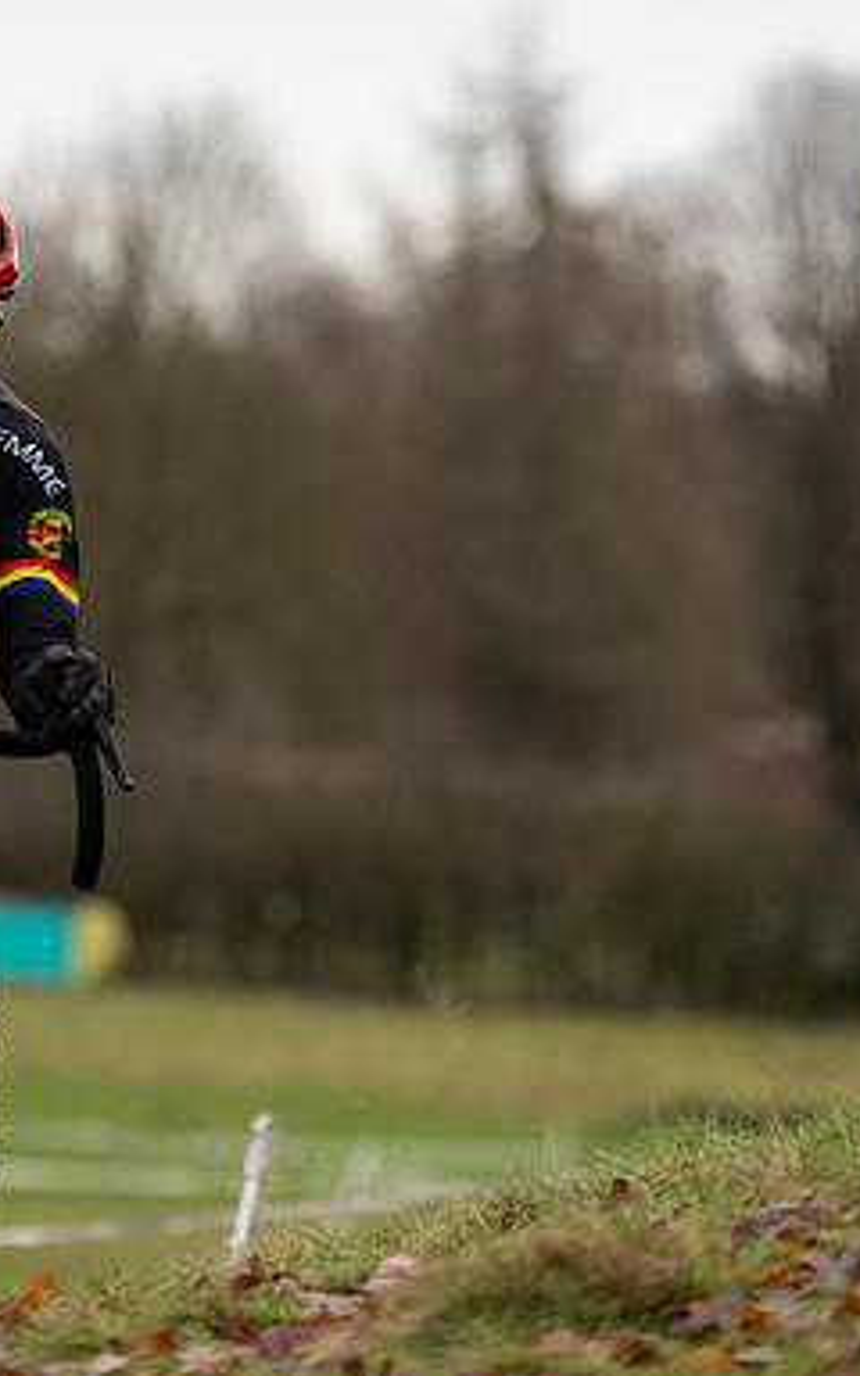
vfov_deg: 6.7
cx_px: -143
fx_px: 11813
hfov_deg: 4.2
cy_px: 449
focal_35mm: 315
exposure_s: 1/1000
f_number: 3.2
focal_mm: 152
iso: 500
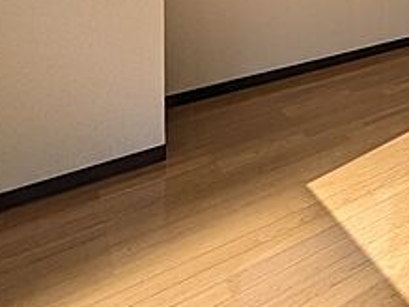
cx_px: 570
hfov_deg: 31.3
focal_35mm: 41
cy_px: -103
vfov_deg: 28.2
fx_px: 484
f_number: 2.2
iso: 49
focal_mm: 1.83
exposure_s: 1/420
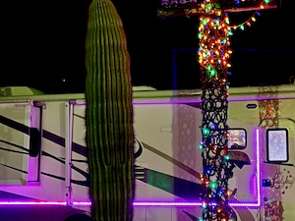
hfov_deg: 37.4
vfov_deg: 29.1
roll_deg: +1.6
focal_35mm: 50
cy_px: 121
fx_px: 426
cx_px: 213
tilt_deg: +5.2
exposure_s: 1/15
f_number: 1.6
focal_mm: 5.1
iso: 2000
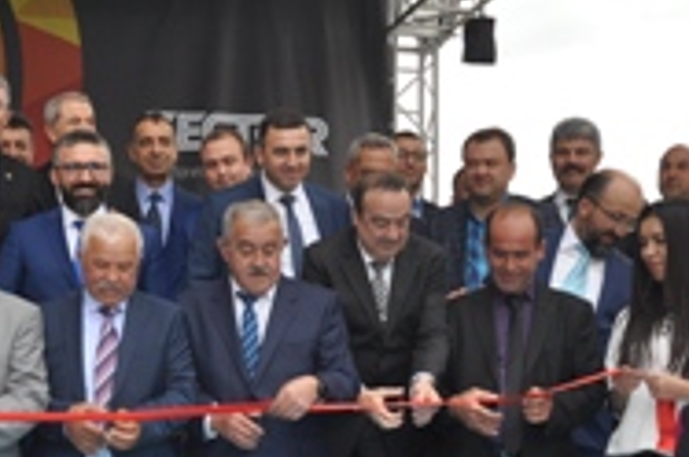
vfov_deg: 17.1
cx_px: 81
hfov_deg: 25.0
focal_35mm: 79
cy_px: 372
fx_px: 1509
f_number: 5.6
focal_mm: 22
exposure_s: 1/200
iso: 200
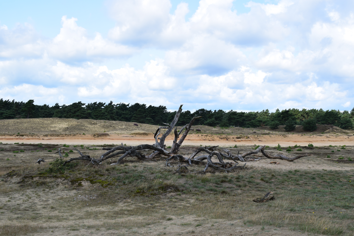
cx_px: 177
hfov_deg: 43.6
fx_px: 442
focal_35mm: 45
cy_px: 118
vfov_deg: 29.9
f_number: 11
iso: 360
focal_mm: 30
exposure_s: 1/500
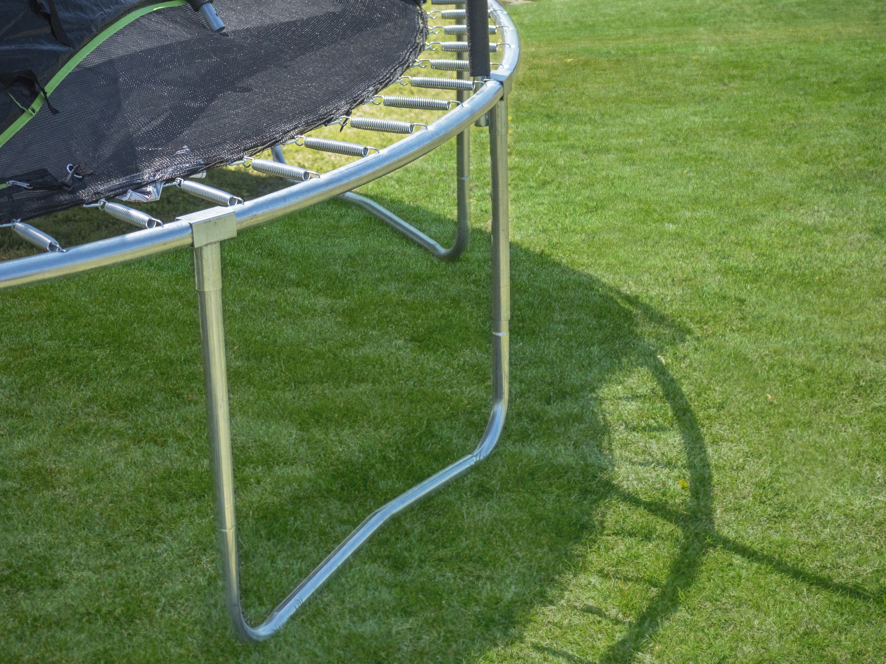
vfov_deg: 21.0
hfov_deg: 27.8
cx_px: 443
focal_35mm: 70
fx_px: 1792
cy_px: 332
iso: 800
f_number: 3.2
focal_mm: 35
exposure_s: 1/8000
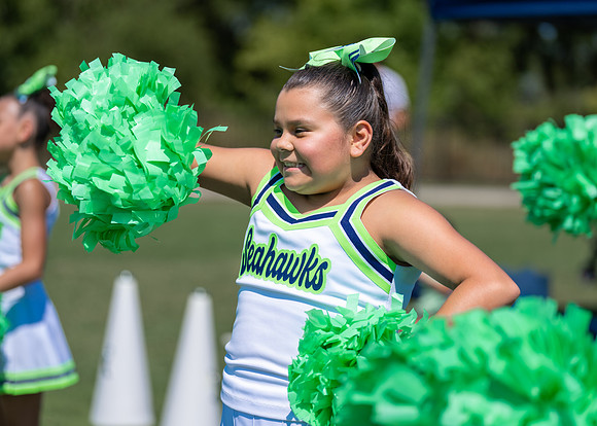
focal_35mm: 119
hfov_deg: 16.9
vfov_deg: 12.1
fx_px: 2009
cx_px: 298
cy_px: 213
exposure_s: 1/2500
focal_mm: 111
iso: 100
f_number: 2.8
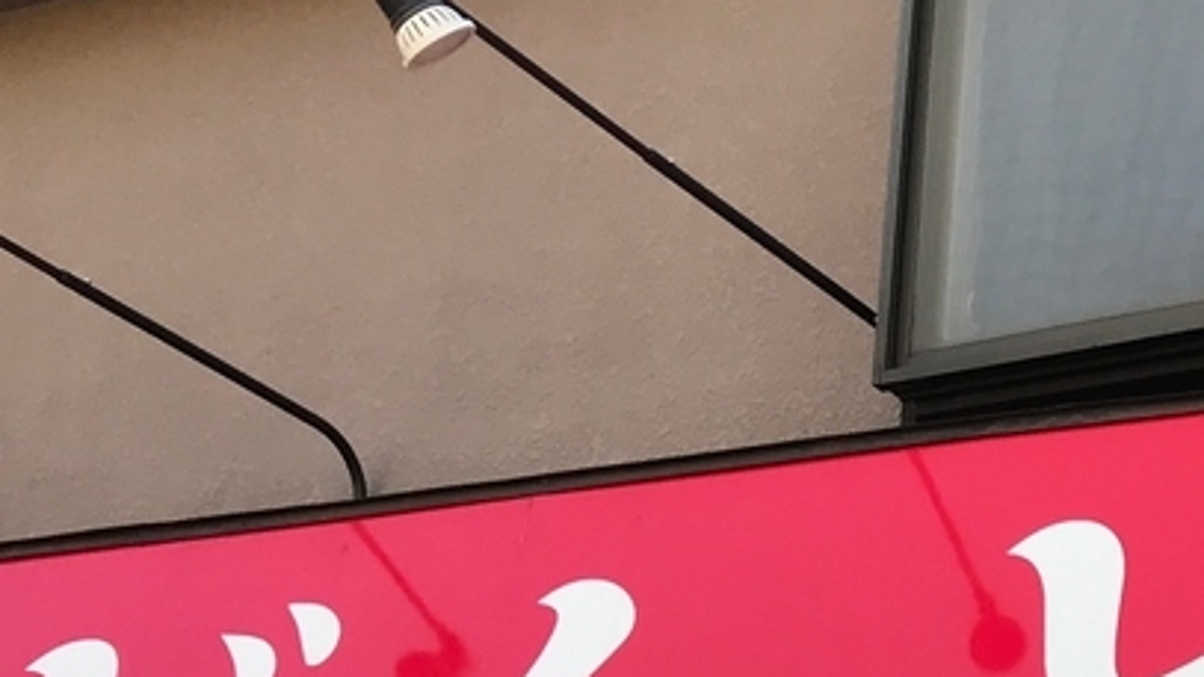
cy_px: 979
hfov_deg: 21.1
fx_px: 2873
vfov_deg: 12.8
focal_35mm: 90
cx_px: 1639
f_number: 1.8
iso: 20
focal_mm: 3.99
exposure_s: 1/364
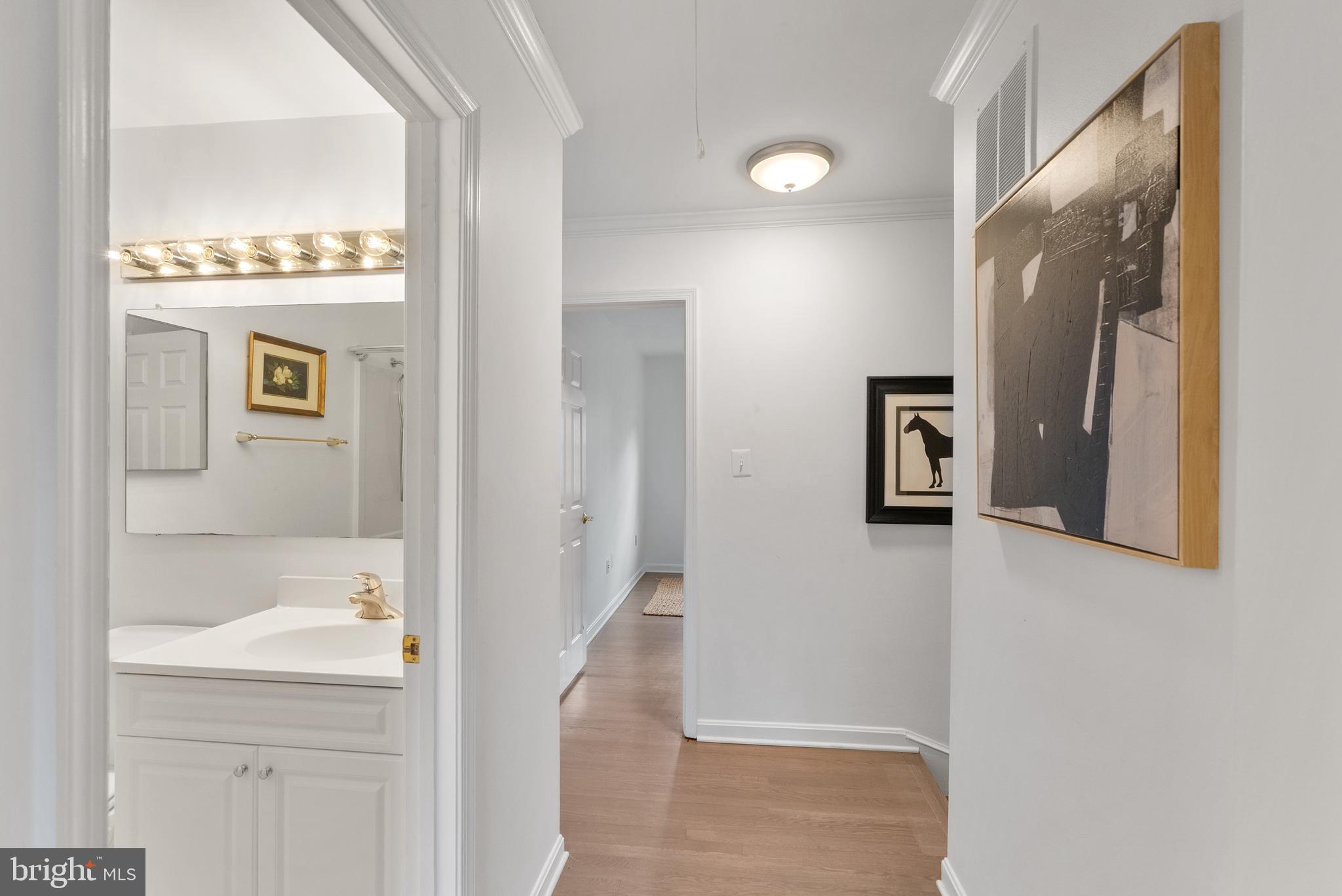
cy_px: 448
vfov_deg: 73.8
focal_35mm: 16
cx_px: 671
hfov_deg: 96.7
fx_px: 597
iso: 800
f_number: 8
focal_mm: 16
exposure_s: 1/15
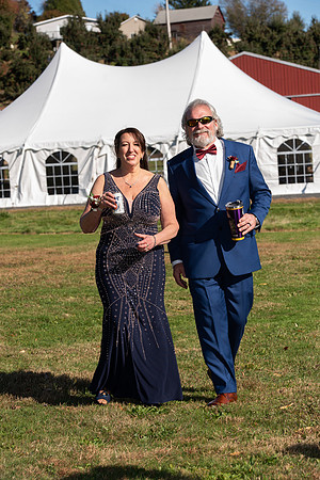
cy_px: 240
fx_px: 1333
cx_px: 160
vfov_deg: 20.4
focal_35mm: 100
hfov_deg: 13.7
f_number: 7.1
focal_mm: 100
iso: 80
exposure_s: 1/200
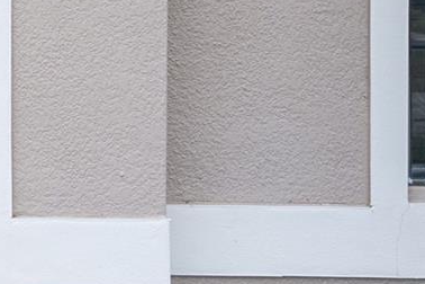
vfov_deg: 14.5
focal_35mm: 93
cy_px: -6
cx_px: -300
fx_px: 1098
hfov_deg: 18.2
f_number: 9
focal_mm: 22
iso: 320
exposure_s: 1/160
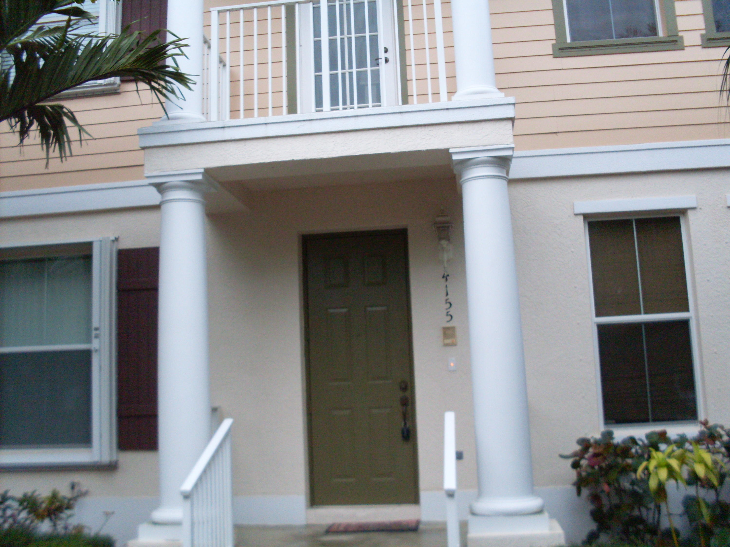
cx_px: 365
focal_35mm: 38
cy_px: 274
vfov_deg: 37.7
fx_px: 801
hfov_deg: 49.0
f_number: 2.8
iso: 200
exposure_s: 1/30
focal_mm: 6.3
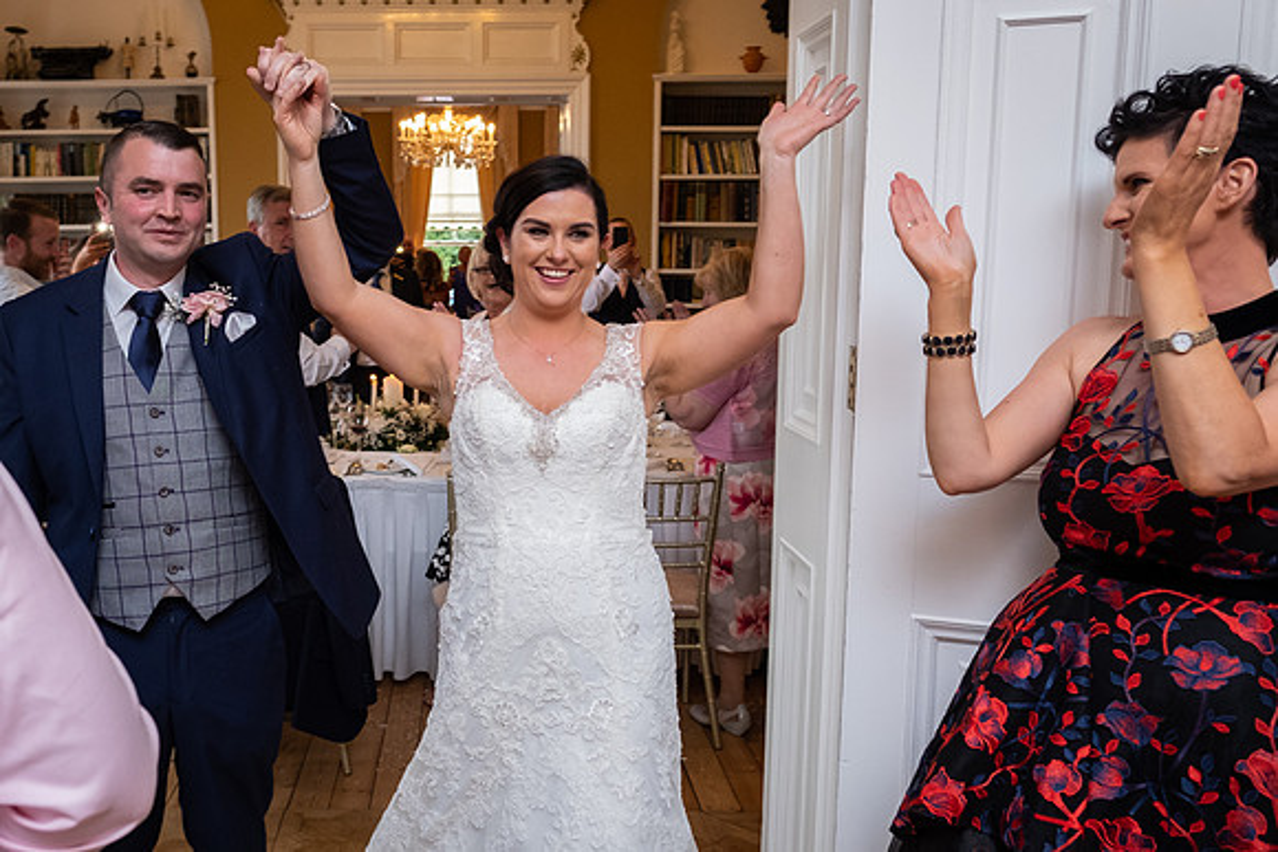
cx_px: 437
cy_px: 440
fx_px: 1170
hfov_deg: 56.2
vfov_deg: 40.0
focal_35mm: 33
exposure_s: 1/250
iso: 1250
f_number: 3.2
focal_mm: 16
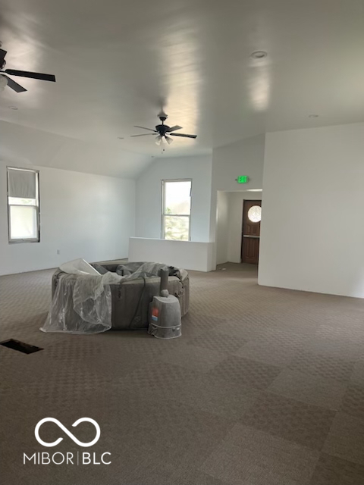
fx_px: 365
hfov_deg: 53.1
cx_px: 182
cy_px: 242
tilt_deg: -2.2
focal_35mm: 26
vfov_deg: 67.3
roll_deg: -1.0
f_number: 1.5
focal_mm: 5.7
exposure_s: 1/120
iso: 125
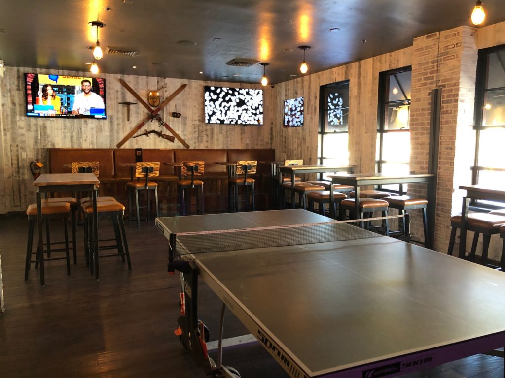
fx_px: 408
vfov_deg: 49.7
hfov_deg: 63.4
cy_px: 189
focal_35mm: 28
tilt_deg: -4.6
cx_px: 252
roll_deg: +0.2
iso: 100
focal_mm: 4
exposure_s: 1/15
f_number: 1.8
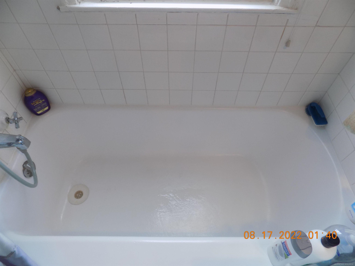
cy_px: 133
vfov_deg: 58.9
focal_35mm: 23
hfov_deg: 73.9
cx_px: 178
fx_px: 236
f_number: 3.1
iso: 100
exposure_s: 1/30
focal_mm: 4
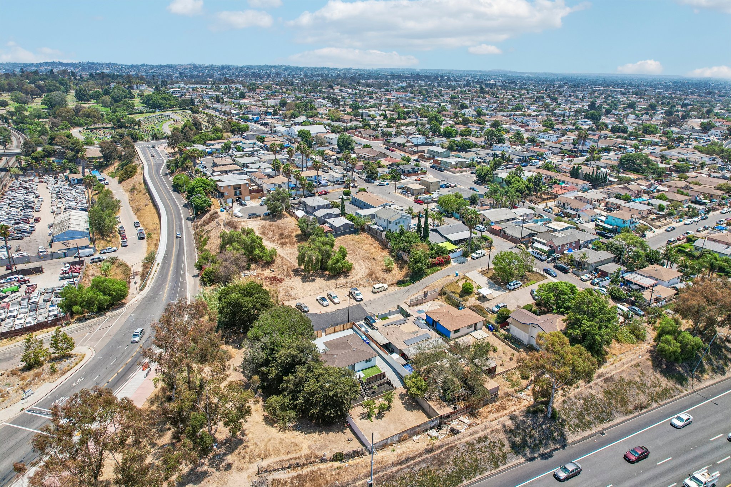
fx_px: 447
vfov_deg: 57.2
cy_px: 244
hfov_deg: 78.6
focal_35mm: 22
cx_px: 366
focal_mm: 8.4
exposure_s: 1/2500
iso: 150
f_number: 2.8
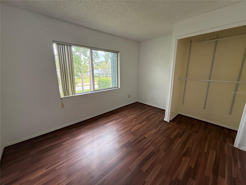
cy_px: 92
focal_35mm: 14
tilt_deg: -12.7
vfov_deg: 85.7
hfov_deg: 102.1
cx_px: 123
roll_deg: +0.6
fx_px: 99
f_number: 2.2
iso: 80
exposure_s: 1/99
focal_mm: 2.22
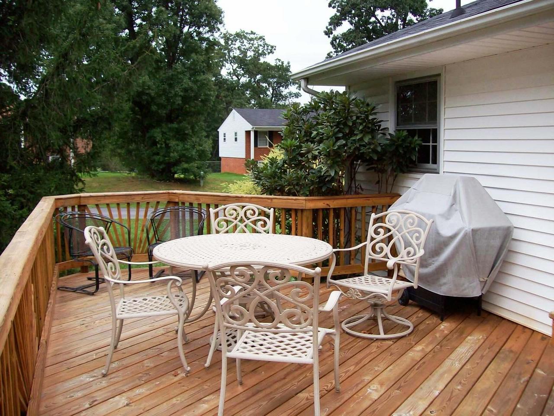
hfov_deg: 51.4
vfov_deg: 39.7
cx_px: 277
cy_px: 208
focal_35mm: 36
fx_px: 576
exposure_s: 1/281
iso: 80
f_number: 2.7
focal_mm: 6
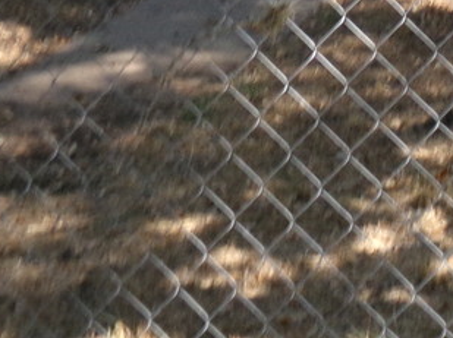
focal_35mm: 112
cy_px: -241
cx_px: 611
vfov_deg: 12.2
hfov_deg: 16.5
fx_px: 1464
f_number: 11.07
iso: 192
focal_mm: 4.3
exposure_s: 1/60
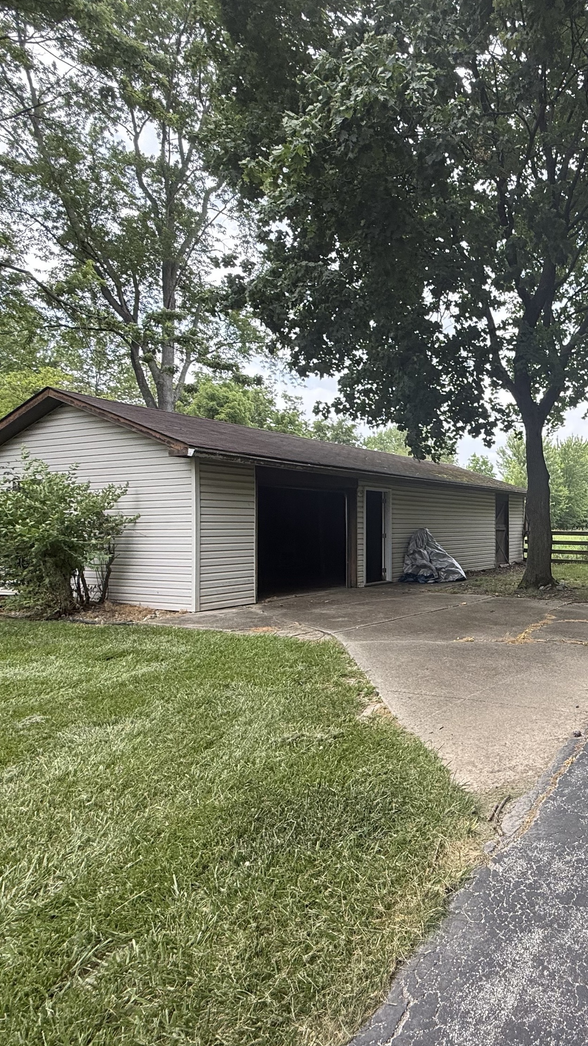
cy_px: 522
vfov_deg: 83.8
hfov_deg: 47.4
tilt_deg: +0.4
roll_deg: -0.1
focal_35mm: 21
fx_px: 582
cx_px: 543
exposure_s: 1/374
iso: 64
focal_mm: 2.22
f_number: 2.2
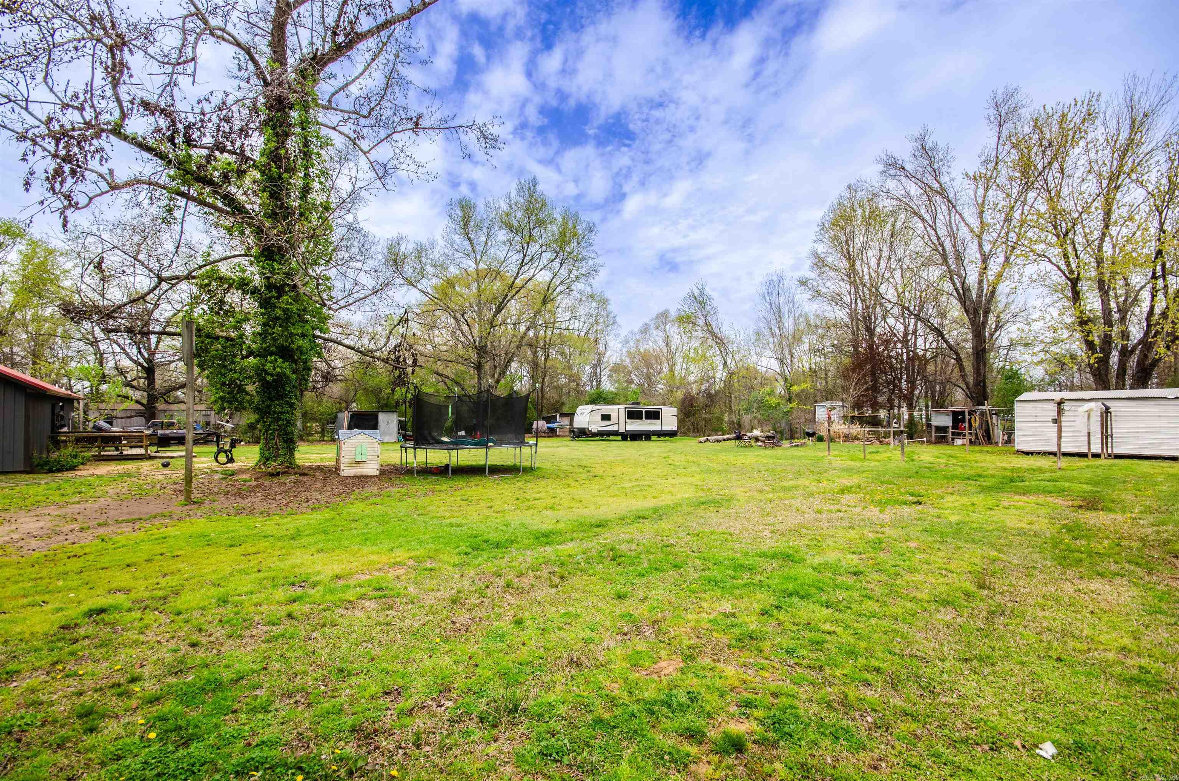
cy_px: 390
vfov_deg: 77.1
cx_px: 590
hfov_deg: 100.5
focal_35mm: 15
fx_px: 490
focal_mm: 10
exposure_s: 1/320
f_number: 9
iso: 200
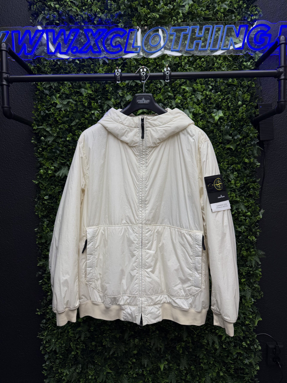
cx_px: 144
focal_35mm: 24
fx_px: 265
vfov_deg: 71.6
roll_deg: -0.5
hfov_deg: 56.8
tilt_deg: -3.5
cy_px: 192
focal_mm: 6.76
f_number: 1.78
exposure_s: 1/252
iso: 100
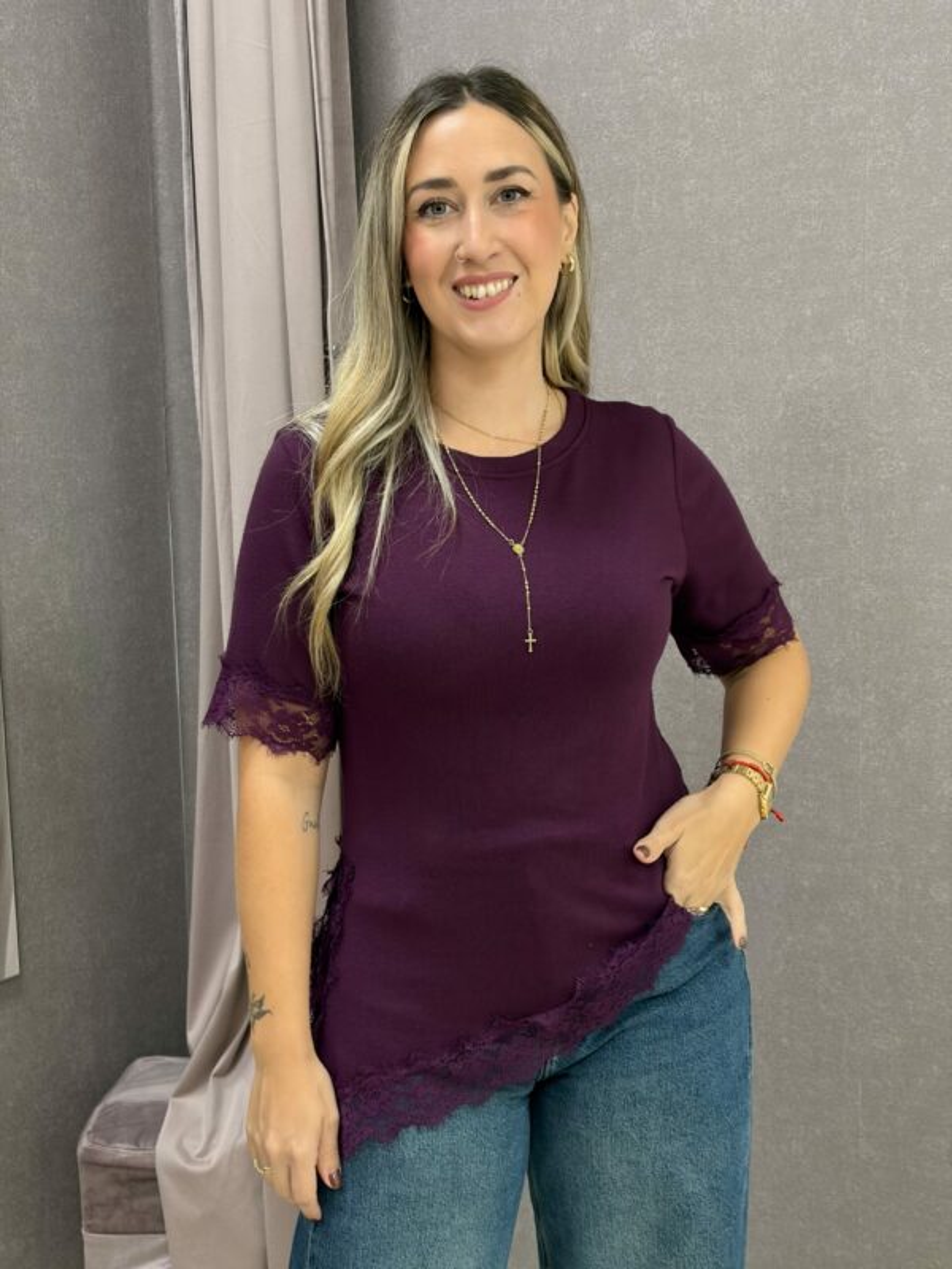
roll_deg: +1.5
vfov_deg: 36.8
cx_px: 476
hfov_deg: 28.0
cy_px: 634
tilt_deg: -8.5
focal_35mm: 52
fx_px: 1907
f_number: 1.6
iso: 64
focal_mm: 5.96
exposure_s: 1/50
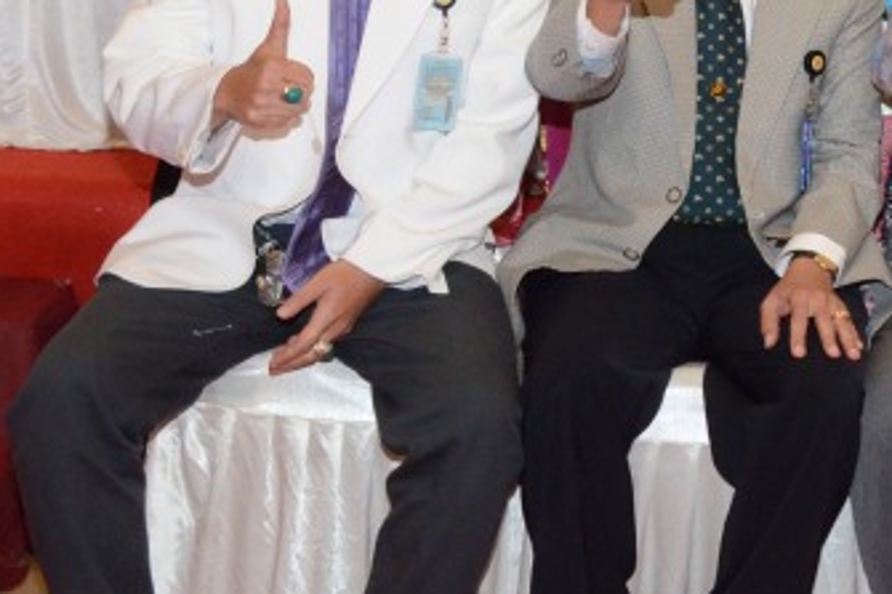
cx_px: 1180
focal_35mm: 119
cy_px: -213
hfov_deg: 16.2
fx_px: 2947
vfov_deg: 11.2
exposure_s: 1/60
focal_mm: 26
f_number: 9
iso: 2500
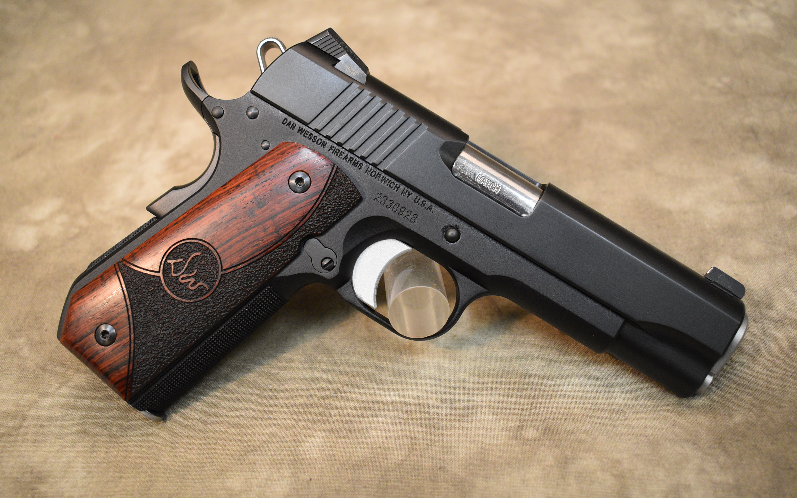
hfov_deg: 52.7
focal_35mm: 37
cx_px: 398
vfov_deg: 34.4
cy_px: 231
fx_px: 804
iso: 1800
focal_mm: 24
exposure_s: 1/125
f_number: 3.8
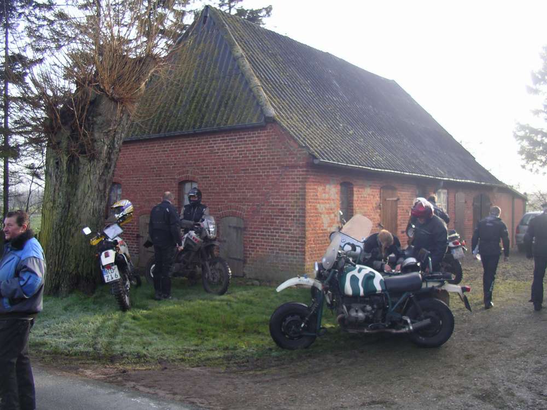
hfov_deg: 50.1
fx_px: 585
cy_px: 205
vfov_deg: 38.7
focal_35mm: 37
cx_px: 274
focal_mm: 5.7
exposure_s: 1/100
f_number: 2.8
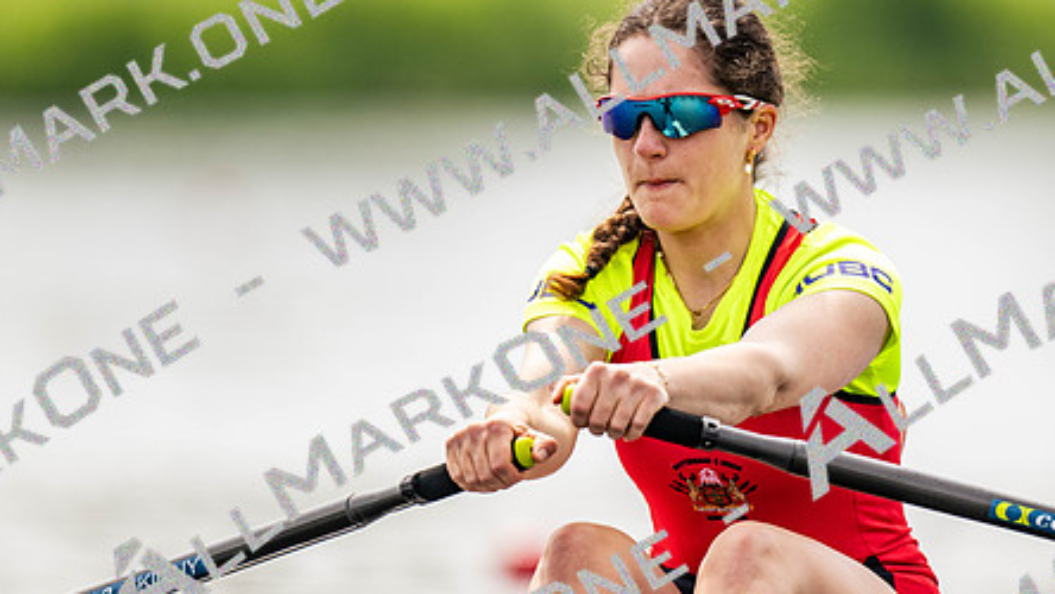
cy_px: 274
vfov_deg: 1.5
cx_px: 596
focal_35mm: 822
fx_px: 23000
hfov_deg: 2.6
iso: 450
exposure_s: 1/2500
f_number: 4
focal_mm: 600
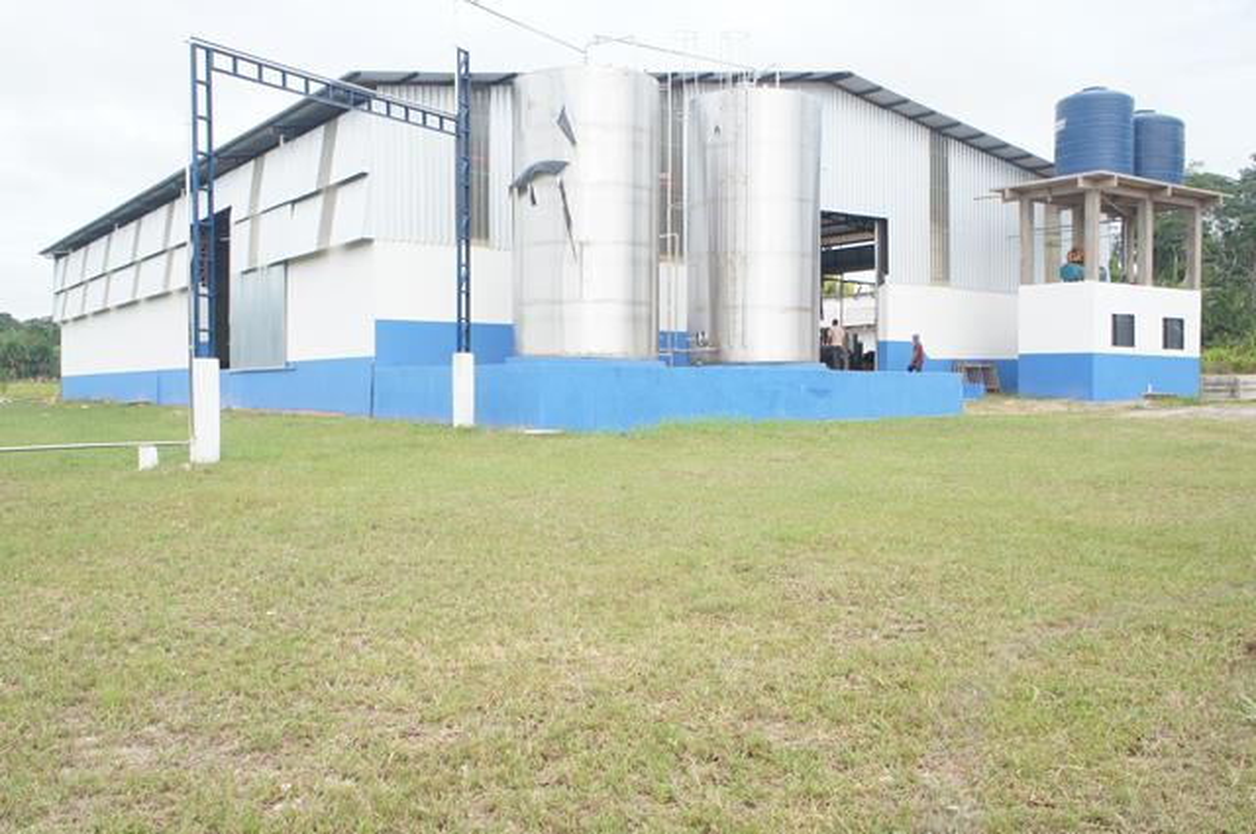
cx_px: 628
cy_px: 417
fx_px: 1150
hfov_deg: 57.3
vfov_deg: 39.9
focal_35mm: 33
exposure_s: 1/160
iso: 200
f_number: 11
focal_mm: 22
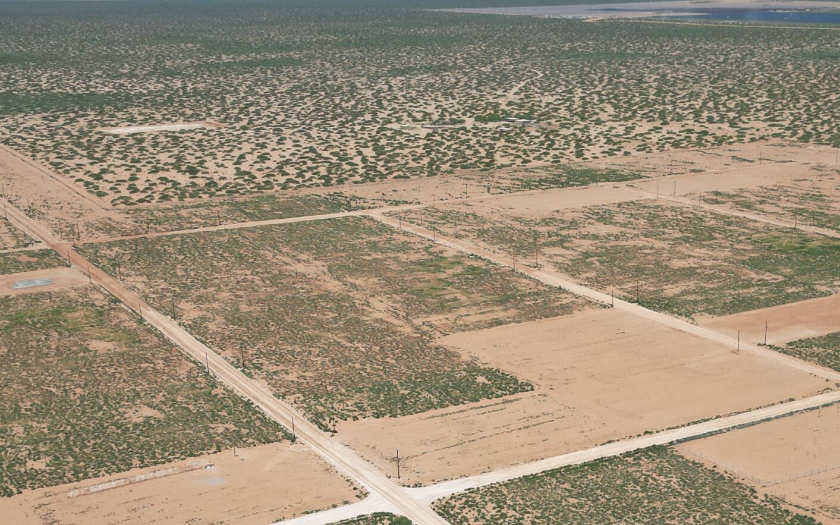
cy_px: 471
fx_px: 1236
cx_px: 493
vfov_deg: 23.4
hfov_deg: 37.4
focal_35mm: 54
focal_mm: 6.72
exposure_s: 1/4000
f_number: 1.7
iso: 110
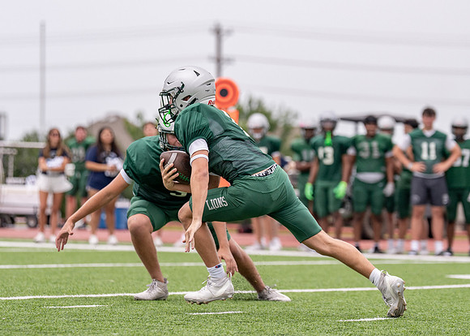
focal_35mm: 218
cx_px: 245
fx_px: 2911
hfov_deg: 9.2
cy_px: 109
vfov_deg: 6.6
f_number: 2.8
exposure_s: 1/3200
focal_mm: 136
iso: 250
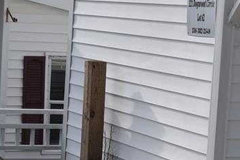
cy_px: 170
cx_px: 9
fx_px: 1174
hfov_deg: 11.6
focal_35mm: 176
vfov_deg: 7.8
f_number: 8
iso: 100
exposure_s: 1/250
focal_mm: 20
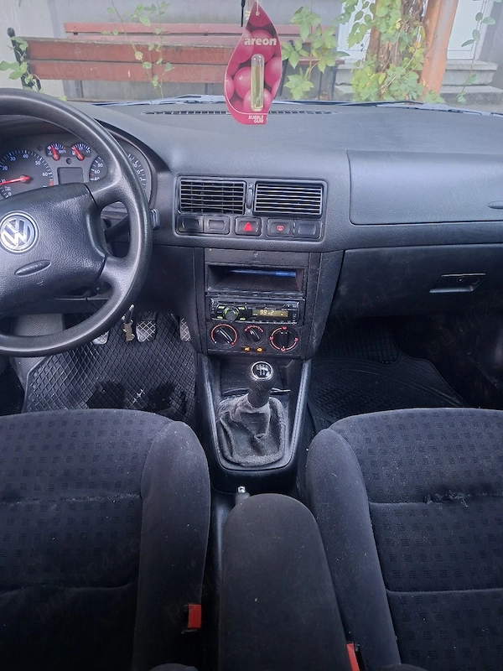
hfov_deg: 58.9
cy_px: 336
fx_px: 446
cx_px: 252
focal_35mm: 23
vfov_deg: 73.9
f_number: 1.8
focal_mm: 5.54
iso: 800
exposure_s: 1/24
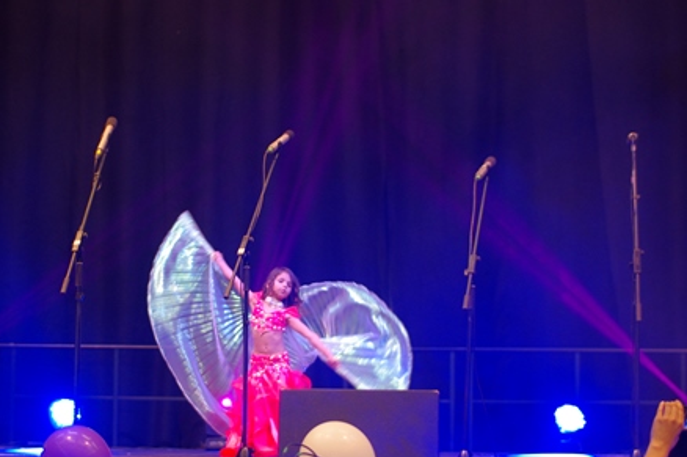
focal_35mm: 66
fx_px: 1258
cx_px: 278
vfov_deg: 20.5
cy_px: 294
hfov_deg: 30.5
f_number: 1.4
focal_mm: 30
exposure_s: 1/100
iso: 200
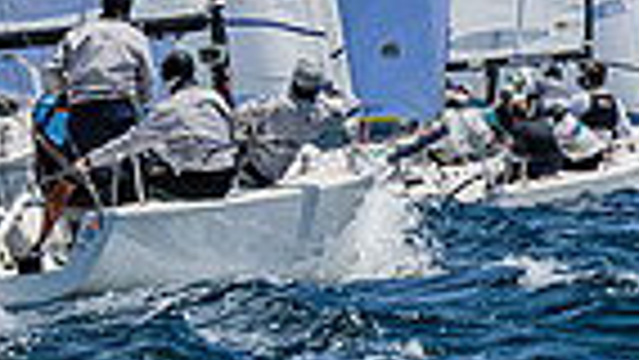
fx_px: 14916
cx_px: 1442
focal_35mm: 880
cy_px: -526
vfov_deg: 1.4
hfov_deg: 2.4
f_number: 6.3
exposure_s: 1/2500
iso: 400
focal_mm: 120
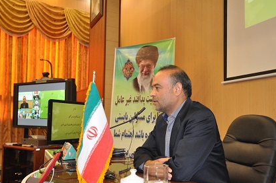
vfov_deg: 36.7
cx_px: 157
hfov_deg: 53.0
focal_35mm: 36
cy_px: 108
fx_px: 276
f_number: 5
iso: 1600
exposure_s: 1/60
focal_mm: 20
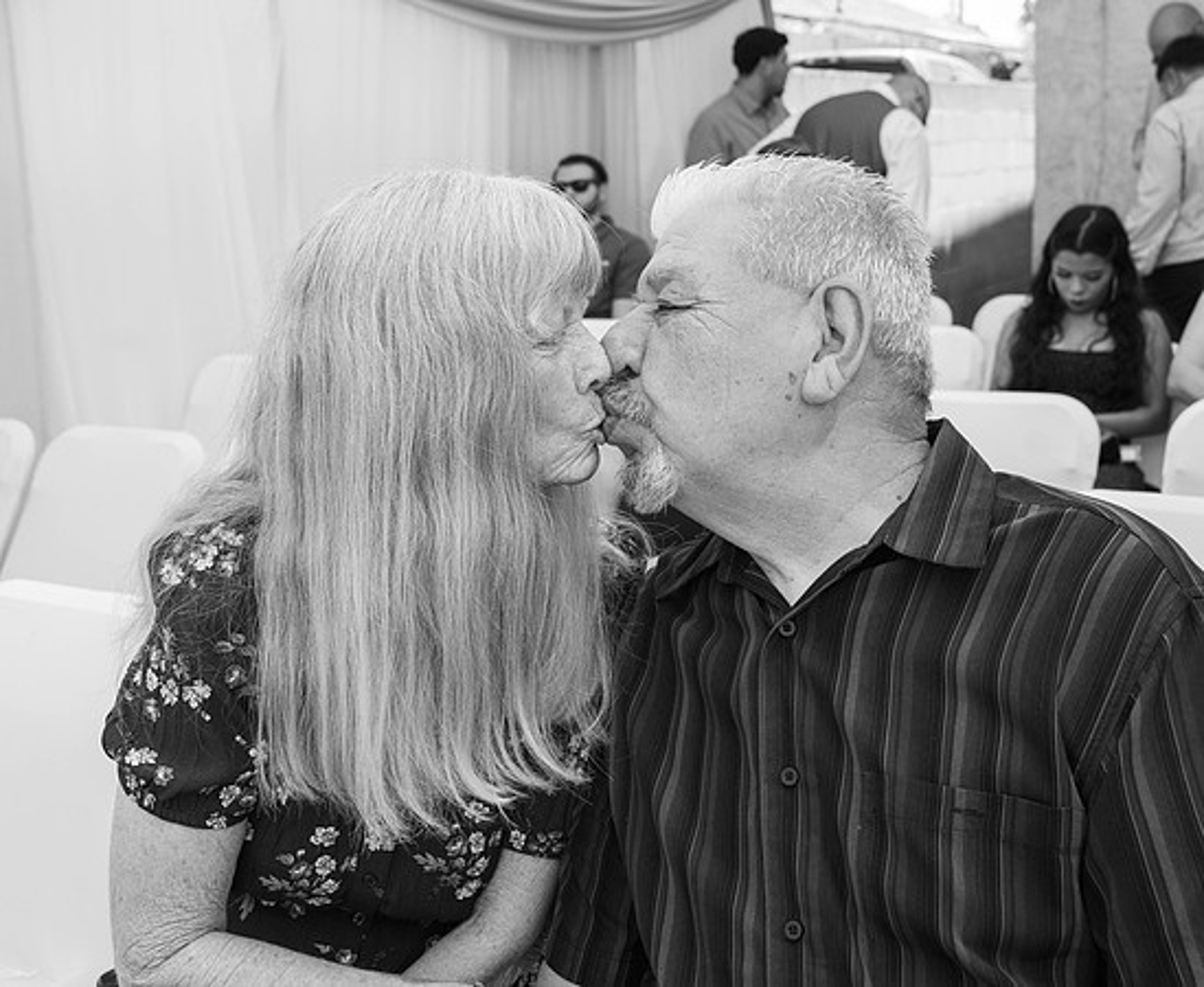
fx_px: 1536
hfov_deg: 42.7
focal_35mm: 43
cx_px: 515
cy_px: 403
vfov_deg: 35.5
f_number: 5.6
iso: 800
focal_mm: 31
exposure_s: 1/500
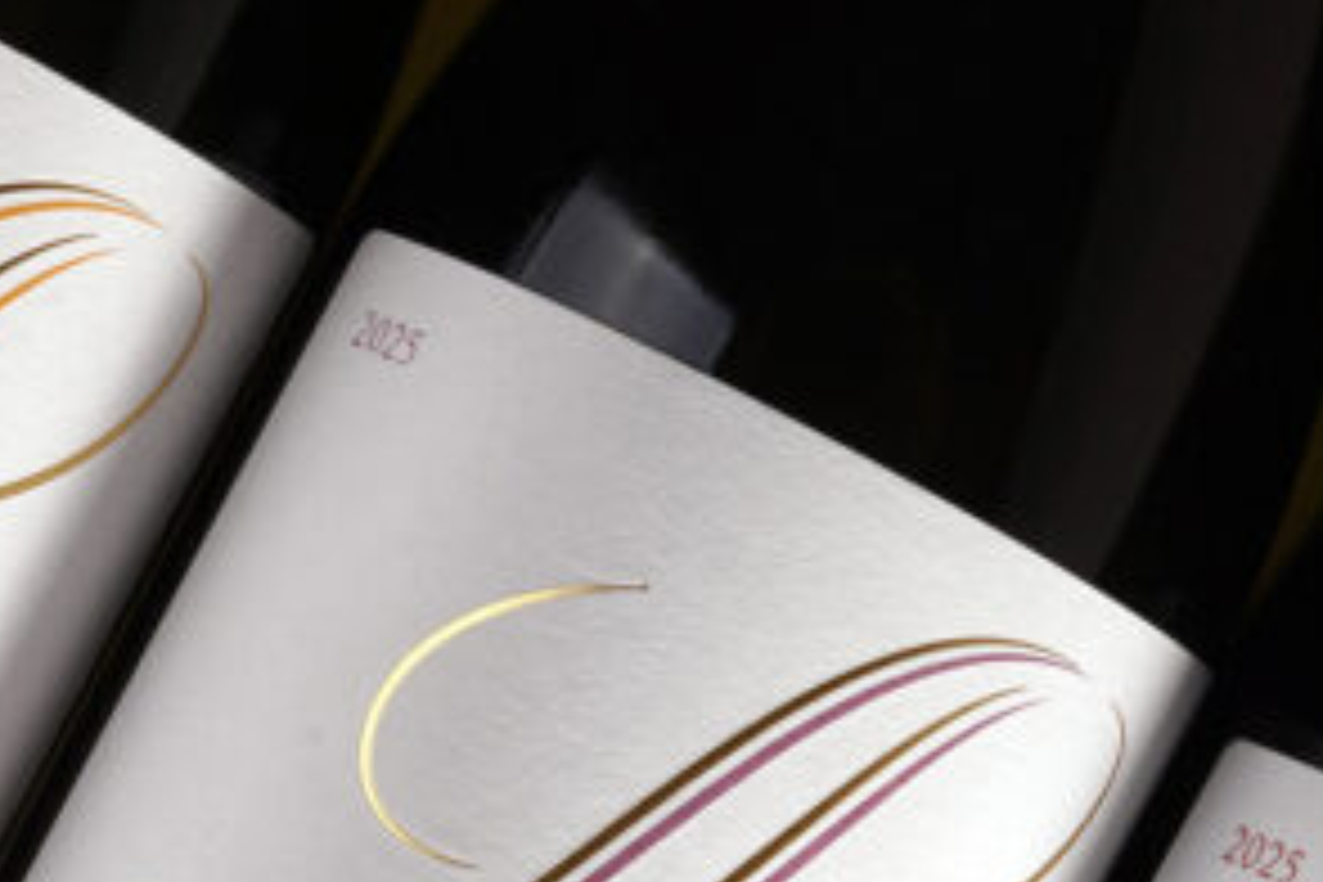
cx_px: -54
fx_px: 6394
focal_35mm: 174
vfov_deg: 7.9
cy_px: 844
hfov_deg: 11.7
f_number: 16
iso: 125
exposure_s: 1/100
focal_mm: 50
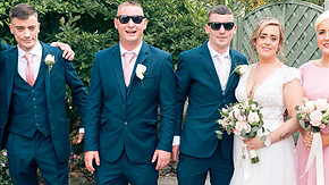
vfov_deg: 17.9
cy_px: 133
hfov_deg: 31.3
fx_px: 584
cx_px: 211
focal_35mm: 67
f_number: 5.6
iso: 100
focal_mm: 32
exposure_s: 1/100
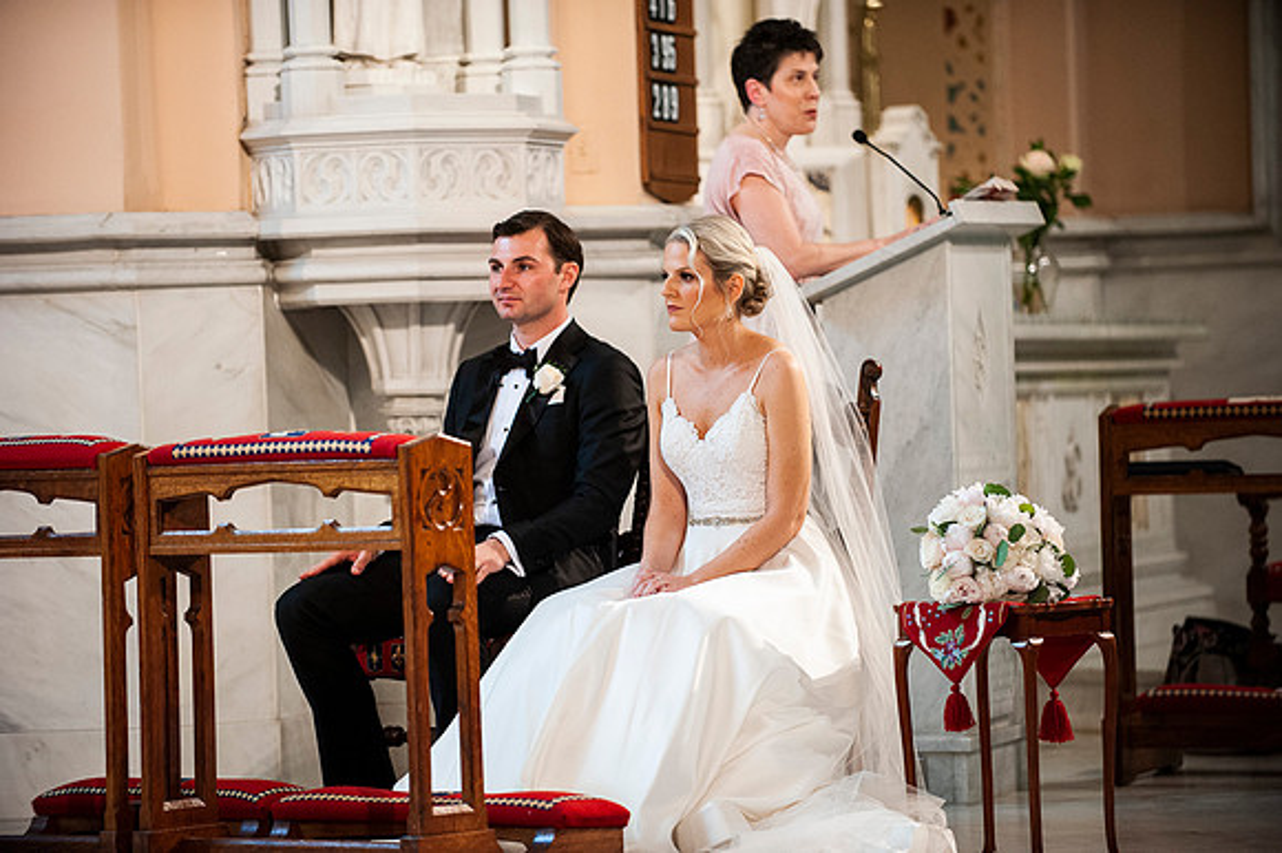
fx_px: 5516
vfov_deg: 8.8
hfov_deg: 13.3
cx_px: 641
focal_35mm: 155
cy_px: 426
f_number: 2.8
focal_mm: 155
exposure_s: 1/125
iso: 1600
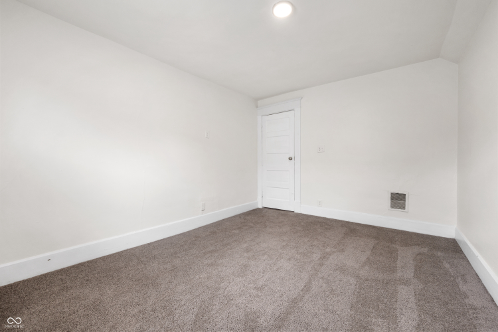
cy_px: 166
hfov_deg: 100.4
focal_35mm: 15
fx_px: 207
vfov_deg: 77.3
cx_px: 249
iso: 640
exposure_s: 1/15
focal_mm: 15
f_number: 9
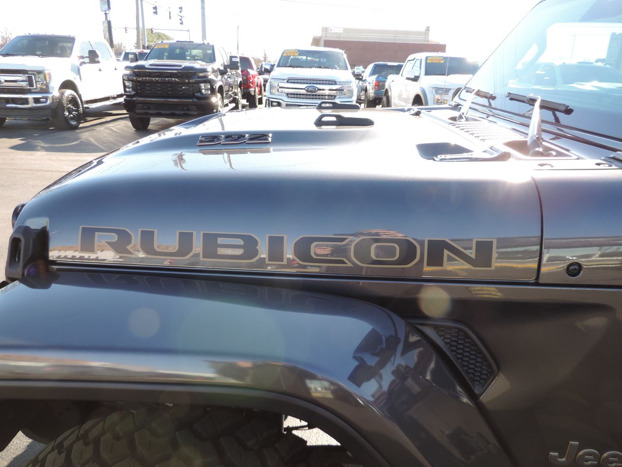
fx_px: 431
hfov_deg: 71.6
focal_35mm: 24
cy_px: 234
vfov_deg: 56.8
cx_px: 311
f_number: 3
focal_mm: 4.3
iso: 80
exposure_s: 1/200
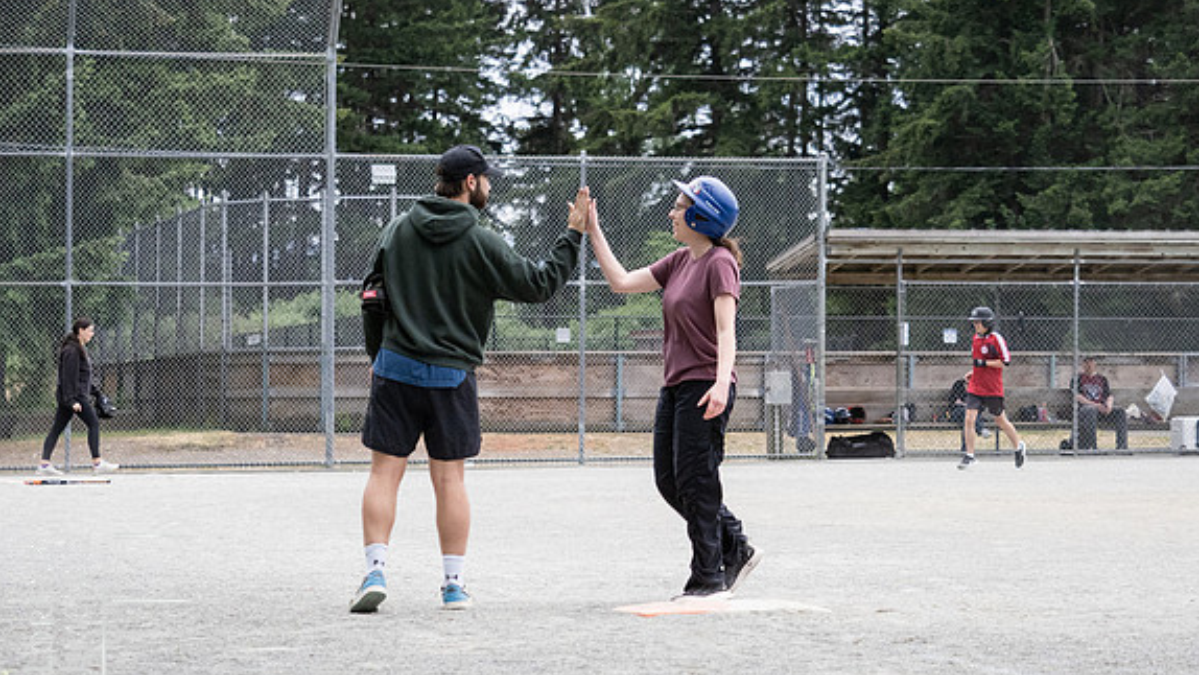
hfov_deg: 19.8
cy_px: 397
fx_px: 3434
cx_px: 600
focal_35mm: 108
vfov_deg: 11.2
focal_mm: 48
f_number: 2.8
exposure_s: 1/1250
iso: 1250
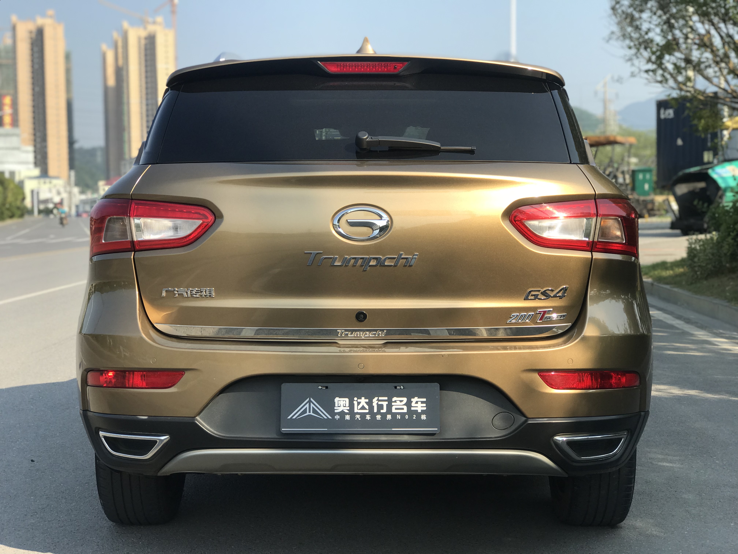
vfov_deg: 25.7
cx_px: 369
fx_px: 1215
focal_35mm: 57
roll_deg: +0.8
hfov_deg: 33.8
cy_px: 277
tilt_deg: -3.6
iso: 20
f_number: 2.8
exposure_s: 1/486
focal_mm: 6.6
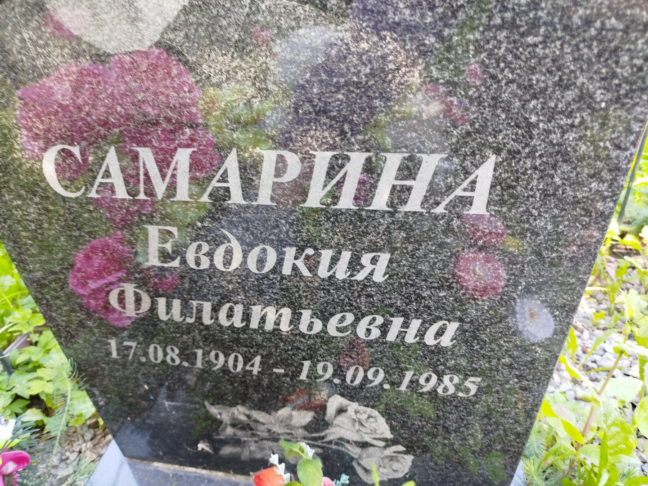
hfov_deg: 71.6
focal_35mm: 24
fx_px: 449
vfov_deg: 56.8
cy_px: 243
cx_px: 324
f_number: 1.7
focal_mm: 5.31
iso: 100
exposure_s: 1/33
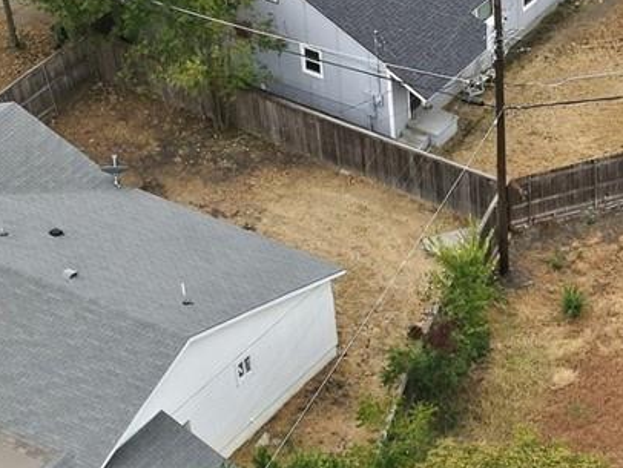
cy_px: 569
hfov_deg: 15.9
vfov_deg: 12.0
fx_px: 2179
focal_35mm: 121
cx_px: 654
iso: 100
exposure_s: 1/50
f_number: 1.8
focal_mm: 8.7
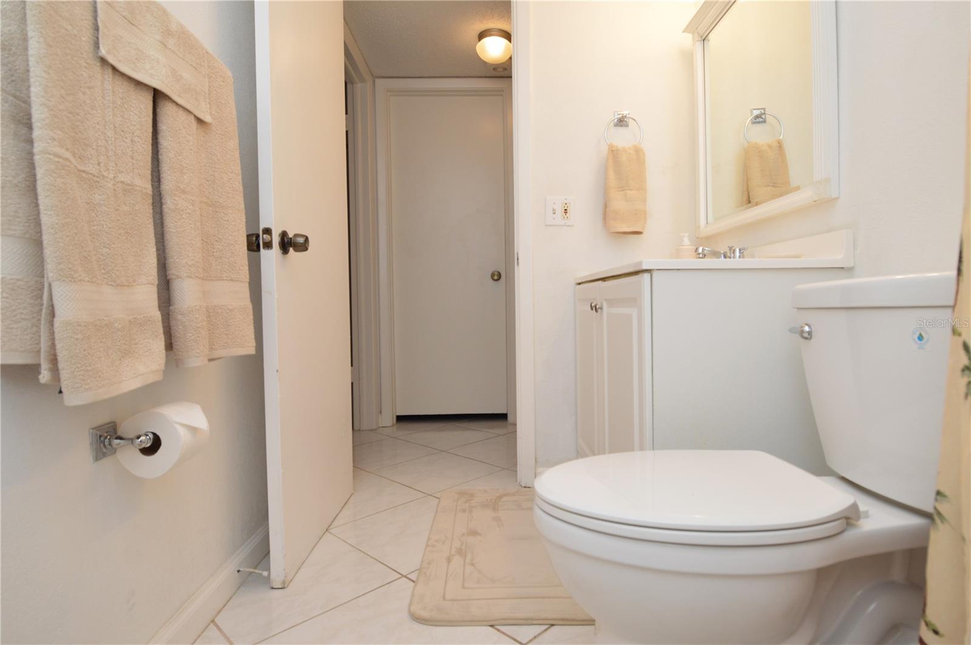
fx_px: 485
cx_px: 486
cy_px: 322
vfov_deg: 67.3
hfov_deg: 90.1
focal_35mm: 18
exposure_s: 1/100
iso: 400
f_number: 5
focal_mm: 12
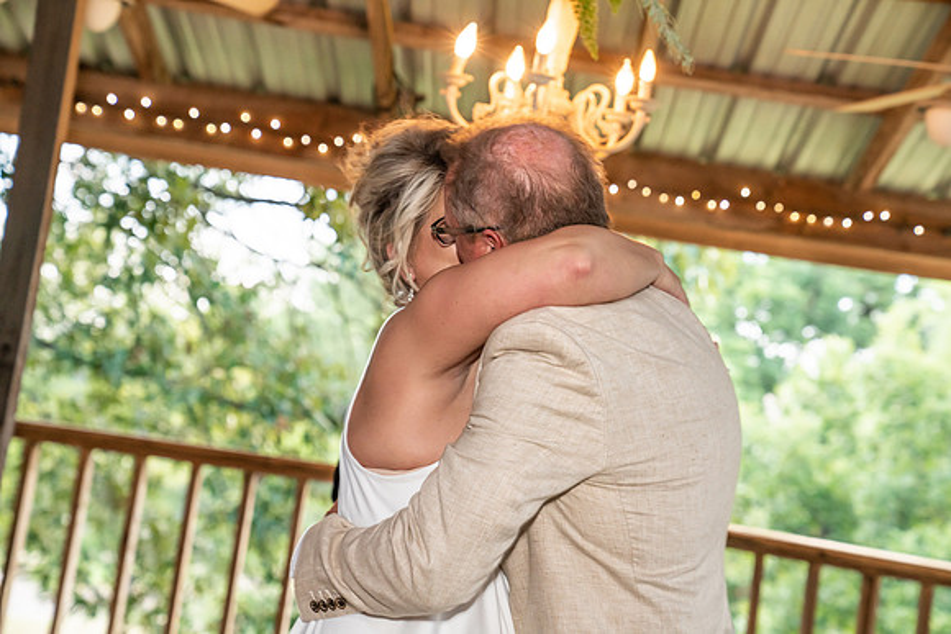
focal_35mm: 70
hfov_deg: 28.8
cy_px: 317
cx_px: 476
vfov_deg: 19.5
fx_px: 1850
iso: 1600
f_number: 4.5
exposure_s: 1/125
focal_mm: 70
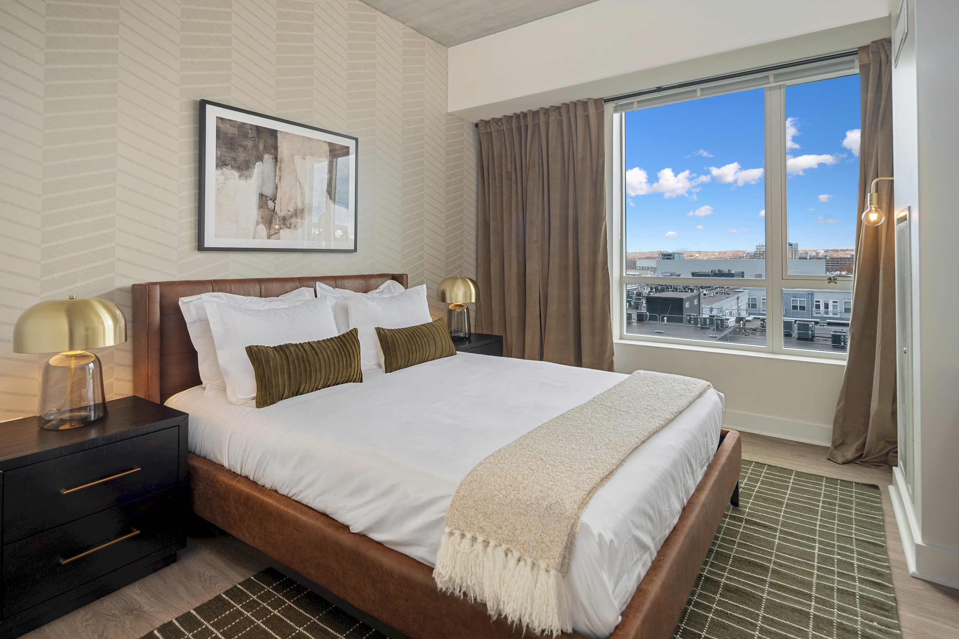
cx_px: 466
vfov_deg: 67.4
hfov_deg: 90.0
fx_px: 479
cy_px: 321
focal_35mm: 18
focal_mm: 17
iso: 250
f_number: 9
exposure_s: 1/3
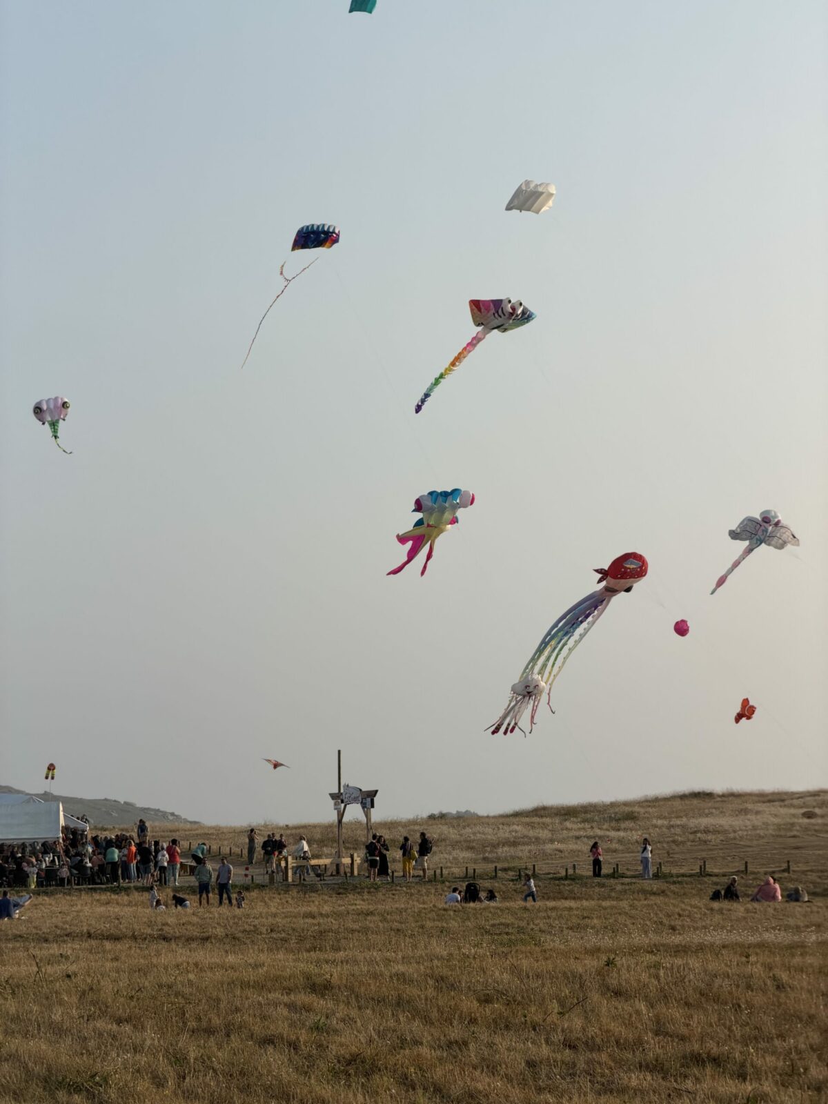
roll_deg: +0.5
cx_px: 414
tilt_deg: +5.2
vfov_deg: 19.6
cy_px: 552
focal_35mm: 100
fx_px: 3189
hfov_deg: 14.8
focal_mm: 16.89
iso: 25
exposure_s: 1/638
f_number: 2.8
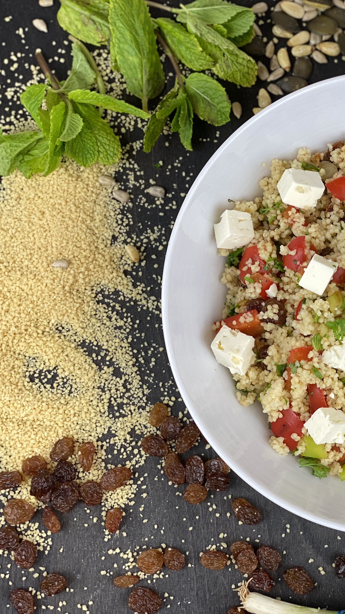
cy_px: 309
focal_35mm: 76
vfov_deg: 27.9
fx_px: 1236
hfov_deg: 15.5
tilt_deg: -83.9
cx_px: 382
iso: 50
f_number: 2
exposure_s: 1/100
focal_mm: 6
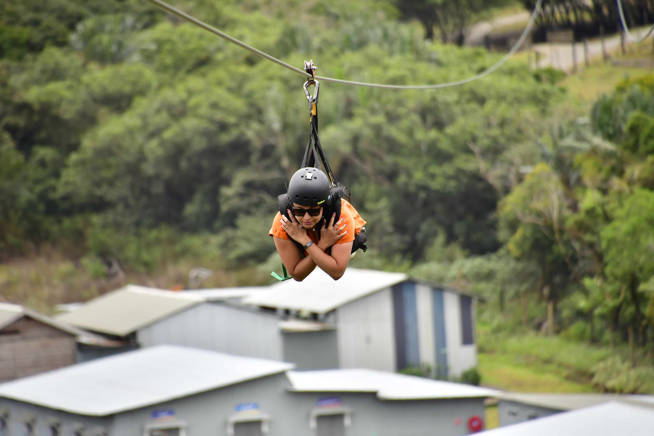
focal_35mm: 450
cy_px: 218
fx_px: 8174
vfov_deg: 3.1
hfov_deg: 4.6
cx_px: 327
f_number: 7.1
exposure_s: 1/1000
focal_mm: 300
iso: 400
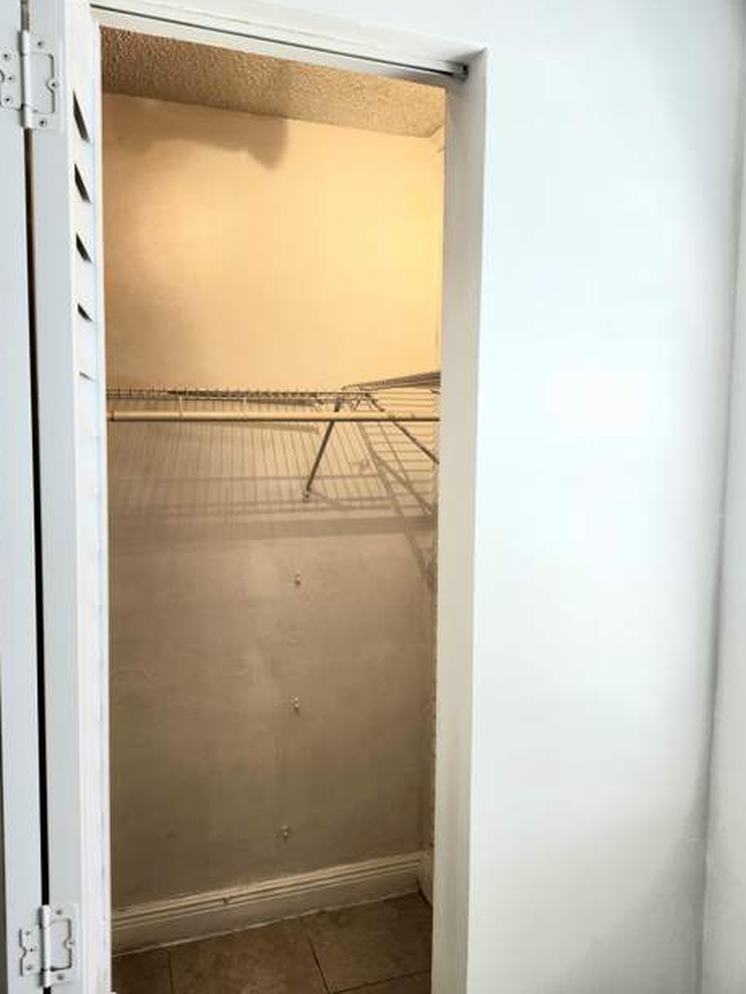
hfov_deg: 56.8
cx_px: 378
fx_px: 689
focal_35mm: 24
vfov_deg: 71.6
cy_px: 501
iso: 32
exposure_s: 1/120
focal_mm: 5.54
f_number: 1.8
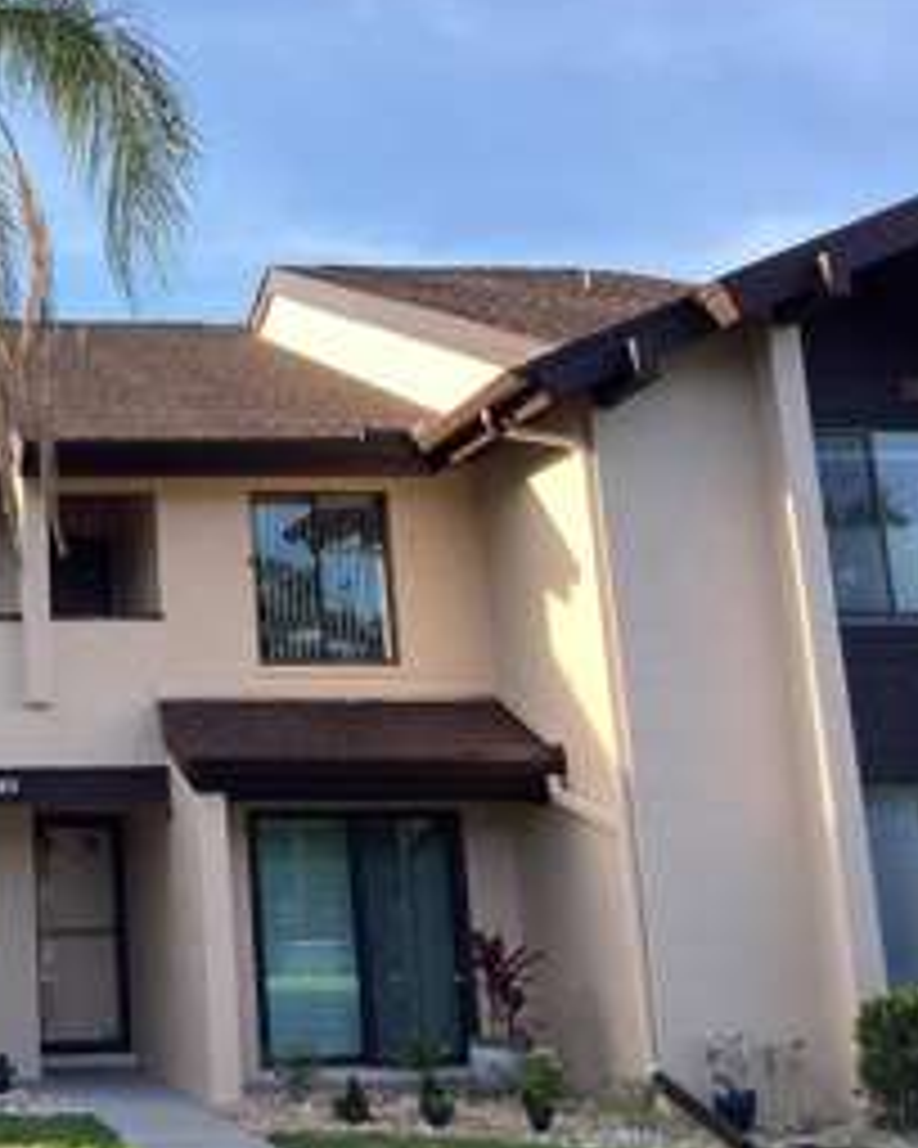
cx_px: -50
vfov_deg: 32.8
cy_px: 387
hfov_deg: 25.1
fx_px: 1936
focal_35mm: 57
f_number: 2.4
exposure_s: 1/570
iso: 25
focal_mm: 3.3
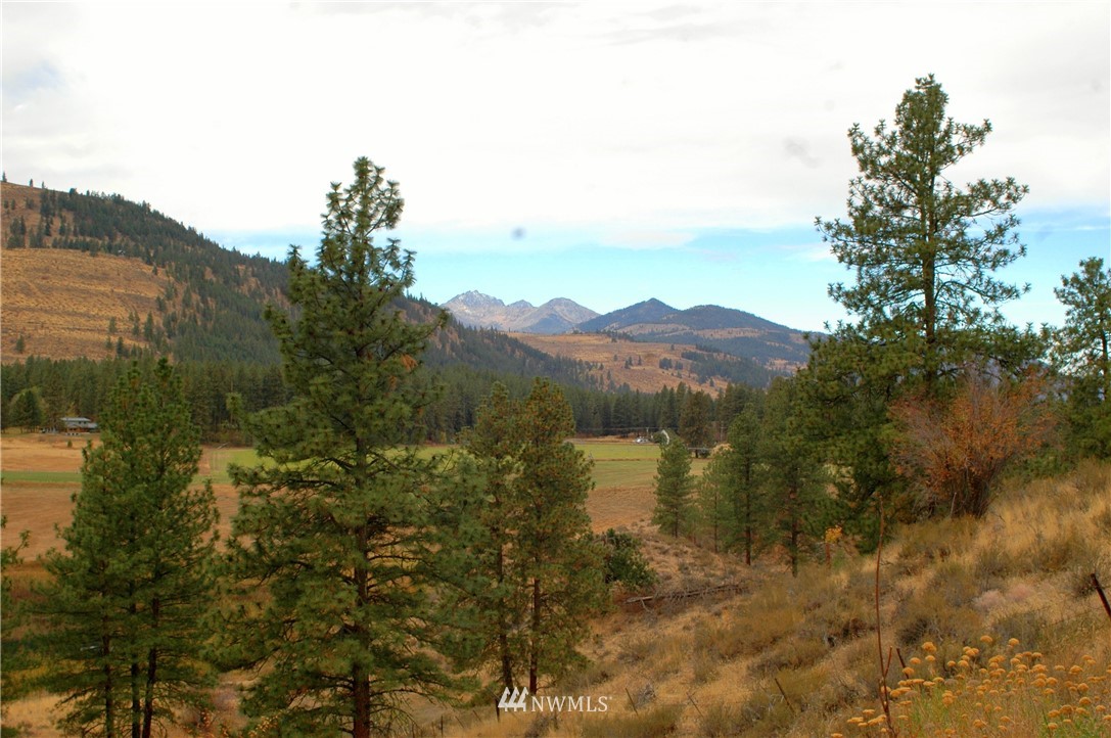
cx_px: 556
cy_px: 369
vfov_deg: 31.8
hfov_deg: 46.4
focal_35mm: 42
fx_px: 1295
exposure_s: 1/250
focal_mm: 28
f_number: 8
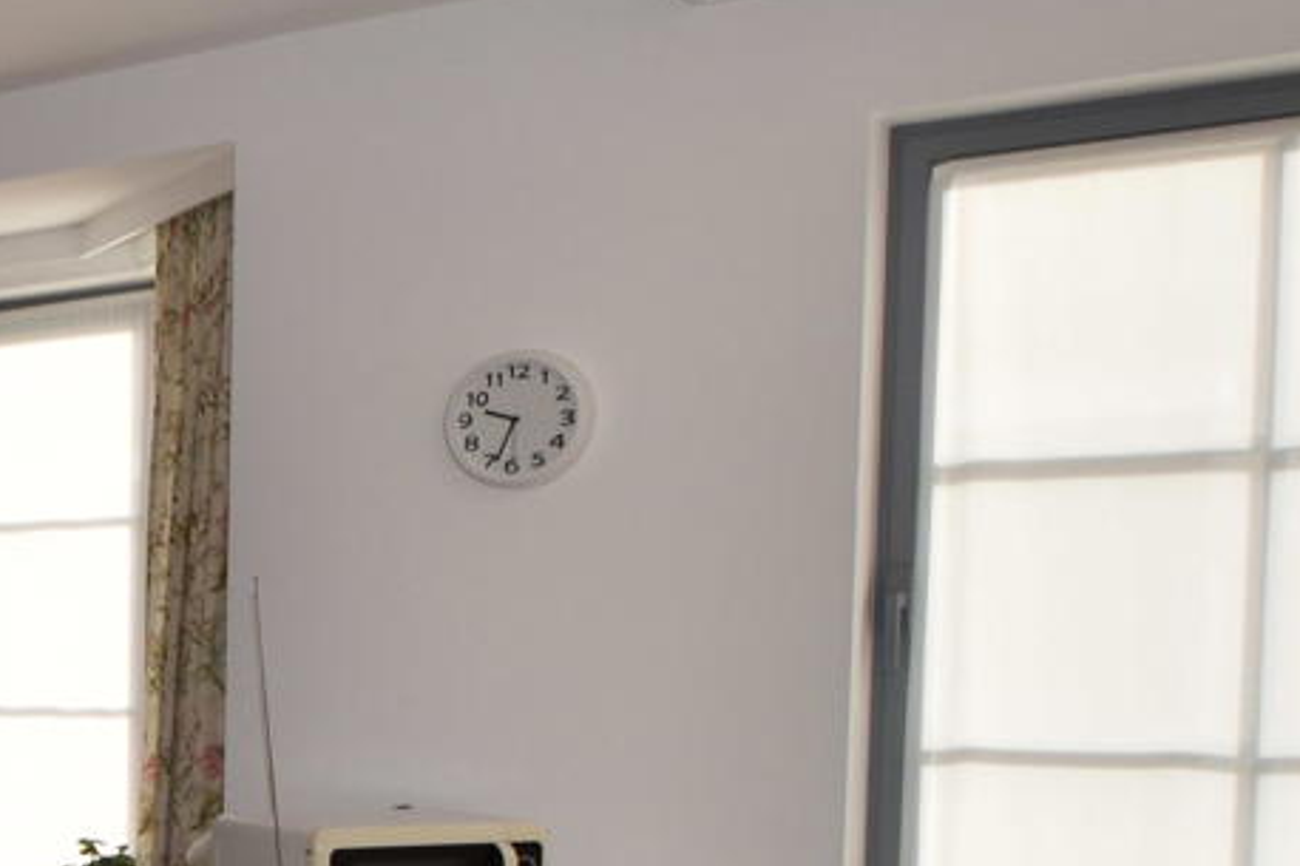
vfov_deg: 22.5
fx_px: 2130
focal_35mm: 59
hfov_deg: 24.3
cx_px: -772
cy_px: 758
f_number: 5.6
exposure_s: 1/125
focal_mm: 10
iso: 180
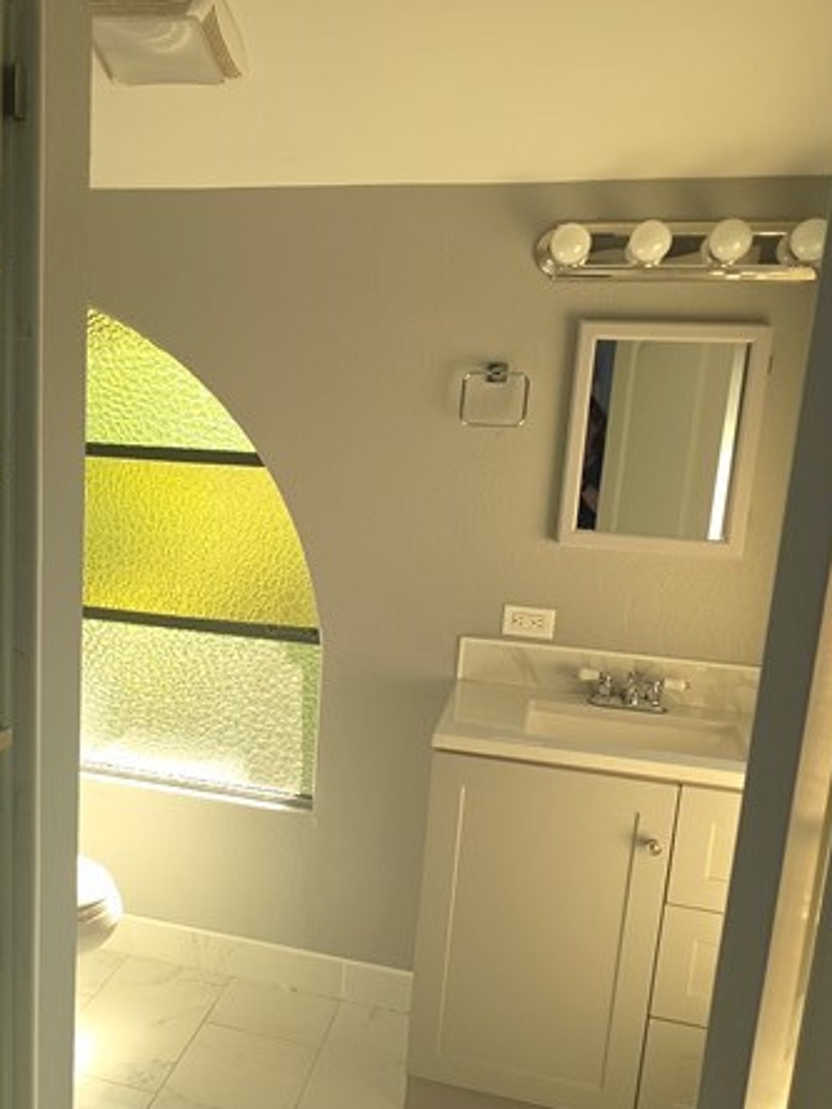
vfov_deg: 59.8
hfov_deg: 45.9
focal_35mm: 30
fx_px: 961
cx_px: 257
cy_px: 612
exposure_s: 1/120
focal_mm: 2.2
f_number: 1.9
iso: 64
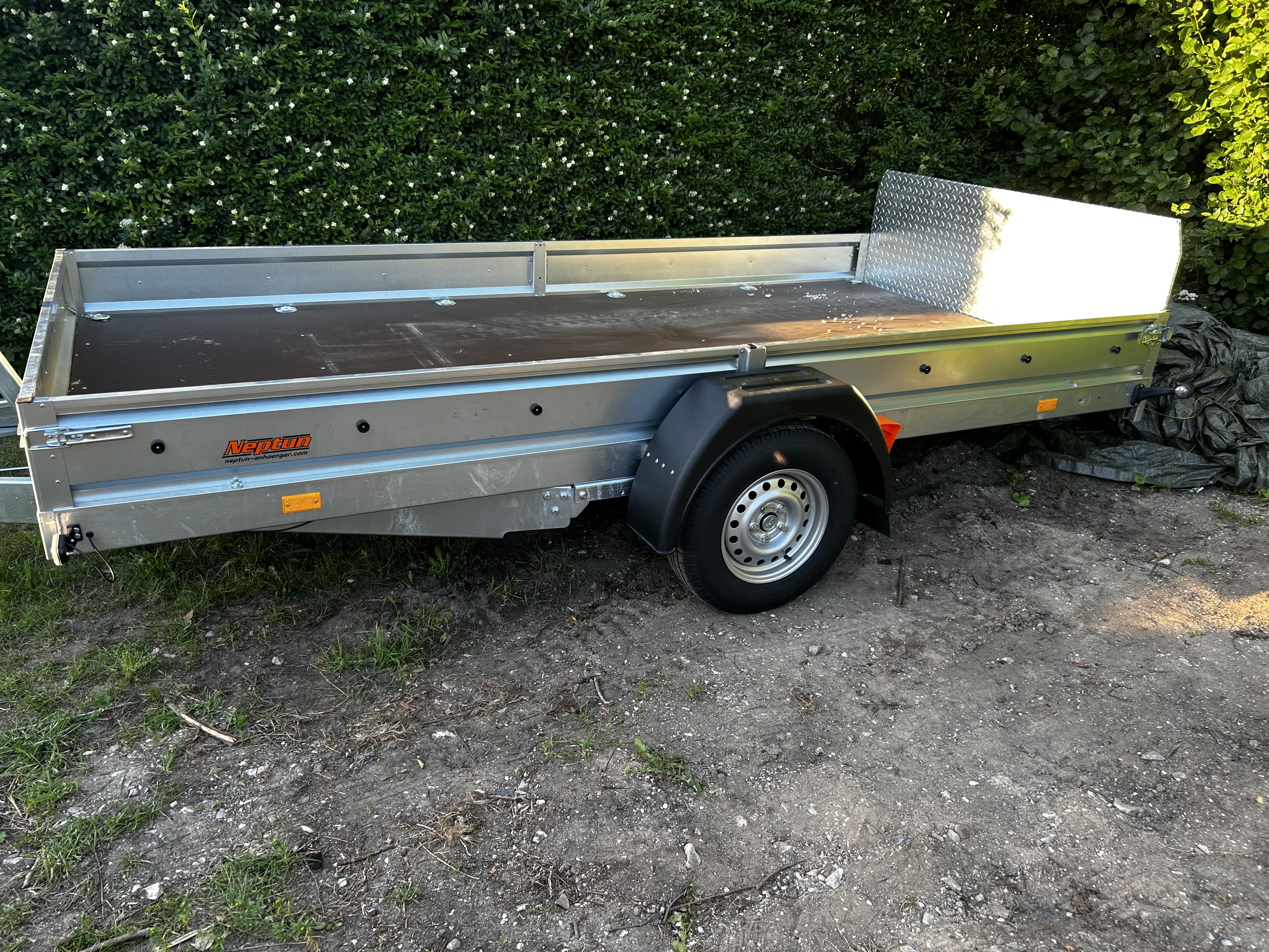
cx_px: 634
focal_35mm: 26
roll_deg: +1.1
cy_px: 476
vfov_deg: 53.1
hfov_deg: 67.3
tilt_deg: -17.7
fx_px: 953
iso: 40
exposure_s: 1/121
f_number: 1.5
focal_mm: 5.7
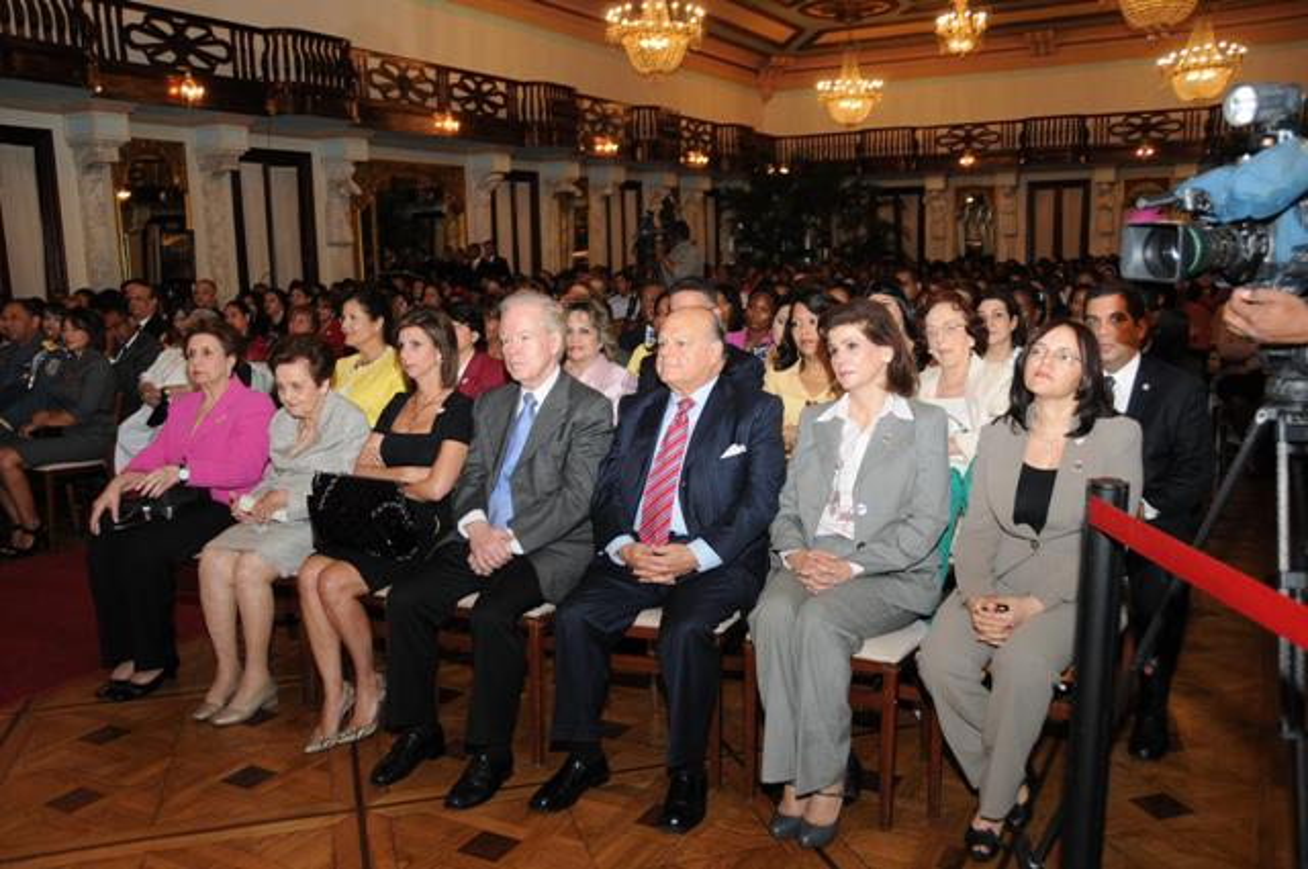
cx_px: 654
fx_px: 1089
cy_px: 434
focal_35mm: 30
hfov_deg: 62.0
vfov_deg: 43.5
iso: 640
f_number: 3.5
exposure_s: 1/125
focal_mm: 20
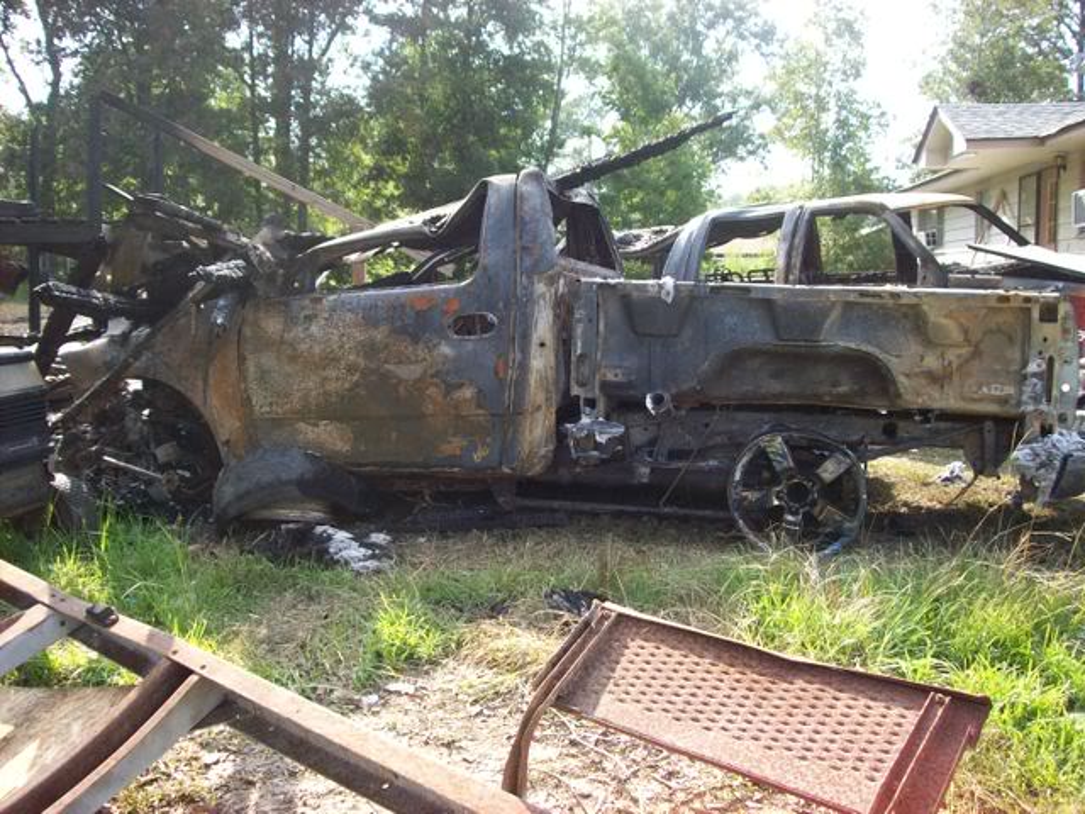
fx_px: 1128
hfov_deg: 51.4
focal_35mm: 36
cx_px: 542
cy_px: 407
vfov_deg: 39.7
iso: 80
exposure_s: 1/210
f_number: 2.7
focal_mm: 6
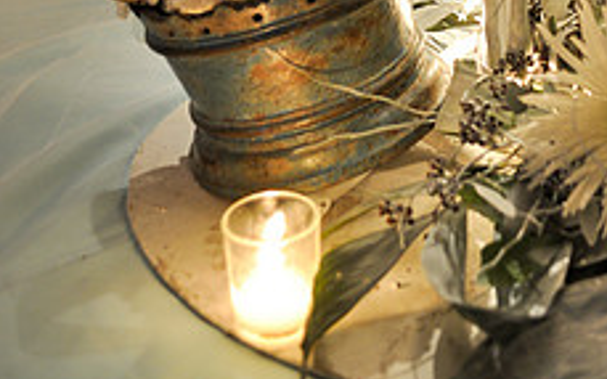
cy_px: -172
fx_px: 893
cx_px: 394
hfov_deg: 37.2
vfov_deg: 20.8
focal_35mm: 54
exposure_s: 1/8
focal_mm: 18
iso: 400
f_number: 4
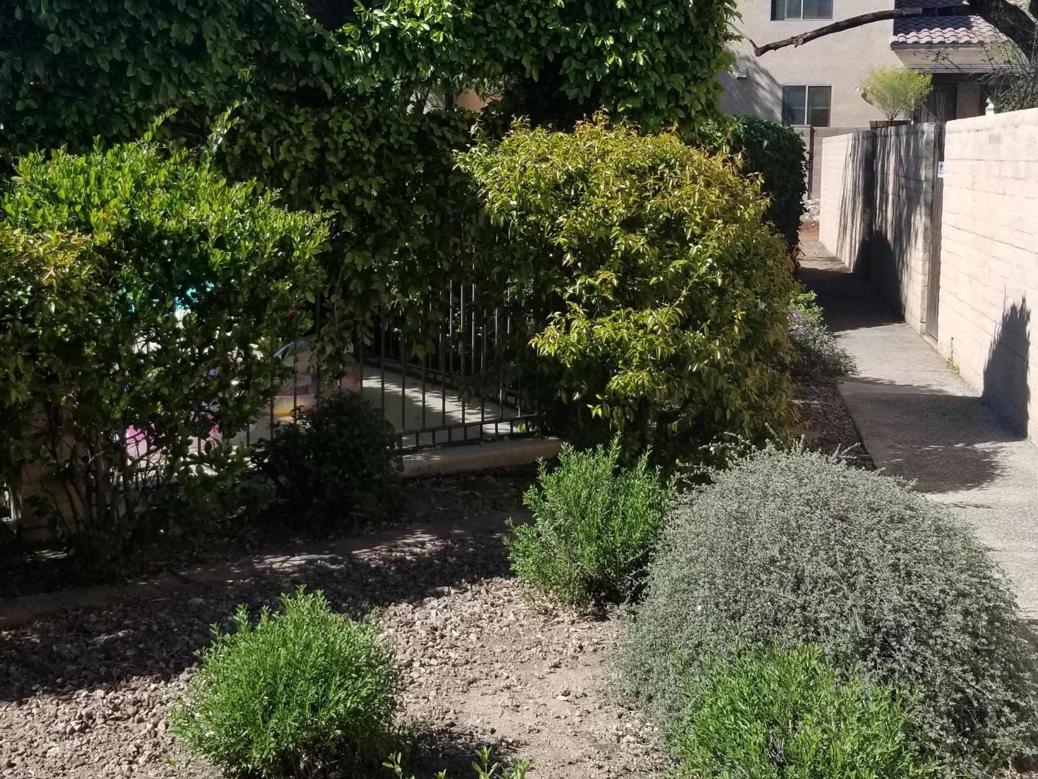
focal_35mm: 43
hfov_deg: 43.8
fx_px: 1289
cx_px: 454
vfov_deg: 33.3
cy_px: 254
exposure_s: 1/2312
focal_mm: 4.3
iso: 50
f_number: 1.7
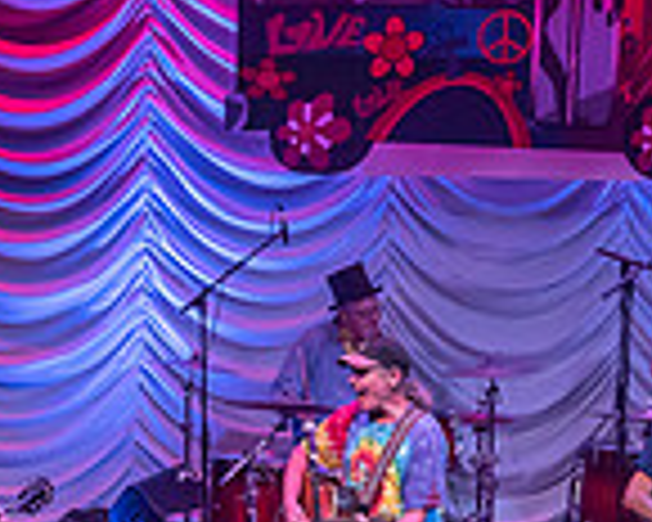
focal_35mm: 178
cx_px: 542
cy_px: 473
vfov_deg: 8.7
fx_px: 3435
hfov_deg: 10.8
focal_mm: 44
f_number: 5.6
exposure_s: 1/160
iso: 2500
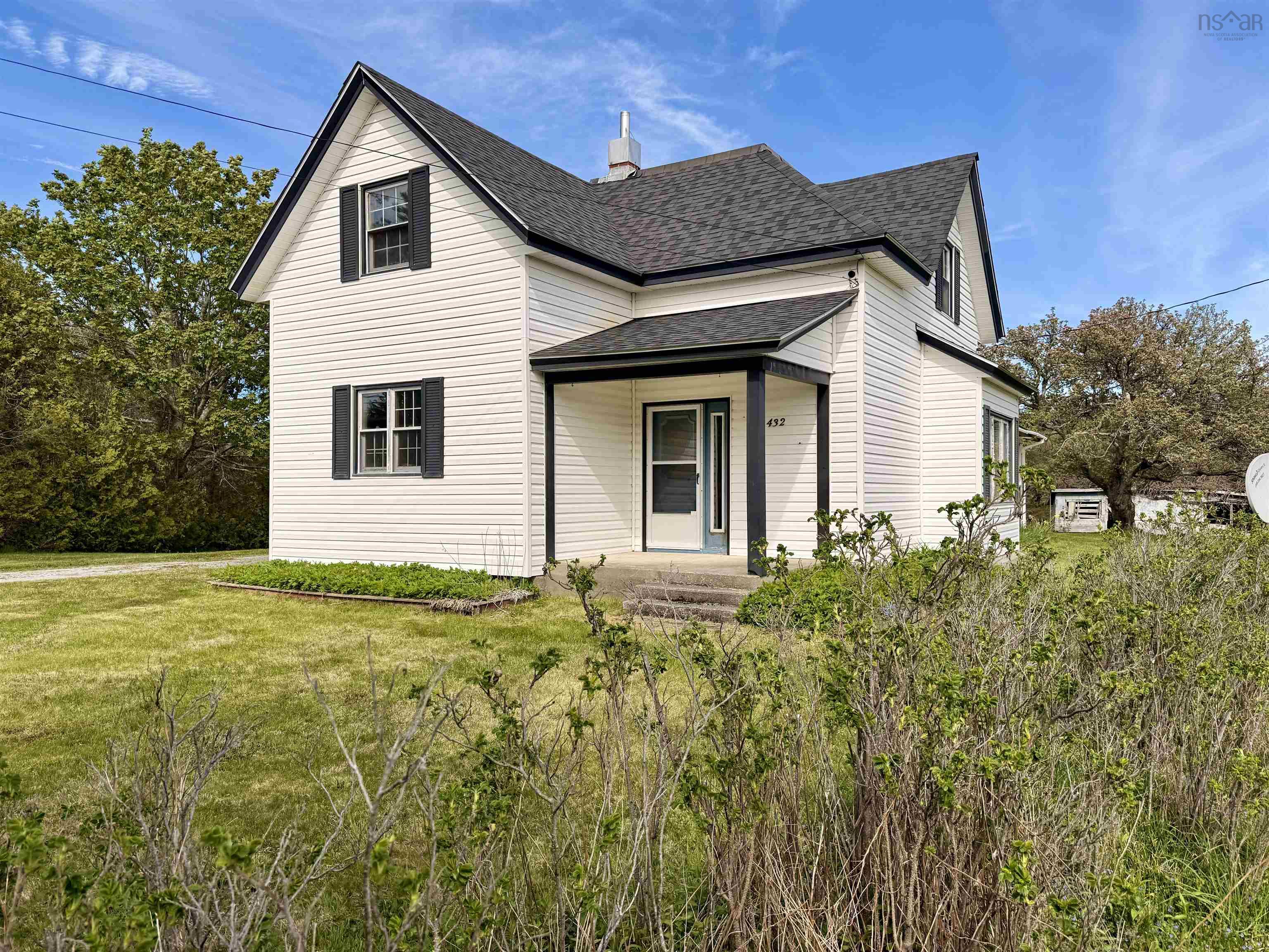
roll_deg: -0.1
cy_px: 476
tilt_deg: +1.0
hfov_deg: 71.6
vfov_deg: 56.8
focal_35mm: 24
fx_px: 880
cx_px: 634
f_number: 1.78
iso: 80
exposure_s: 1/4673
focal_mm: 6.76
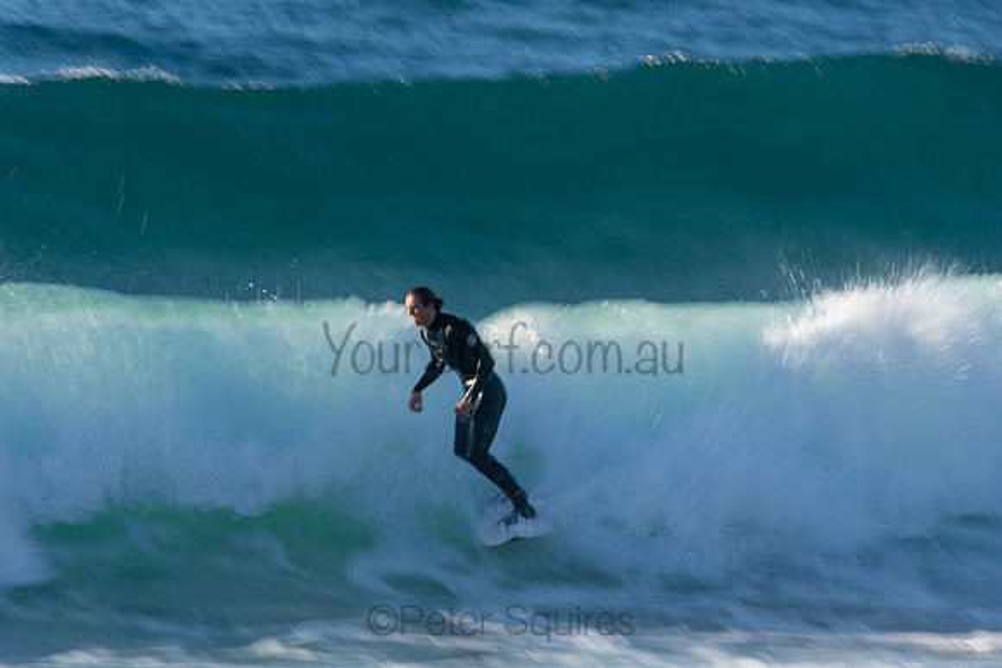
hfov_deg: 2.7
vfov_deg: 1.8
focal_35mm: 750
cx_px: 501
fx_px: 20879
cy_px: 334
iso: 100
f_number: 20
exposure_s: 1/25
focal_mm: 500
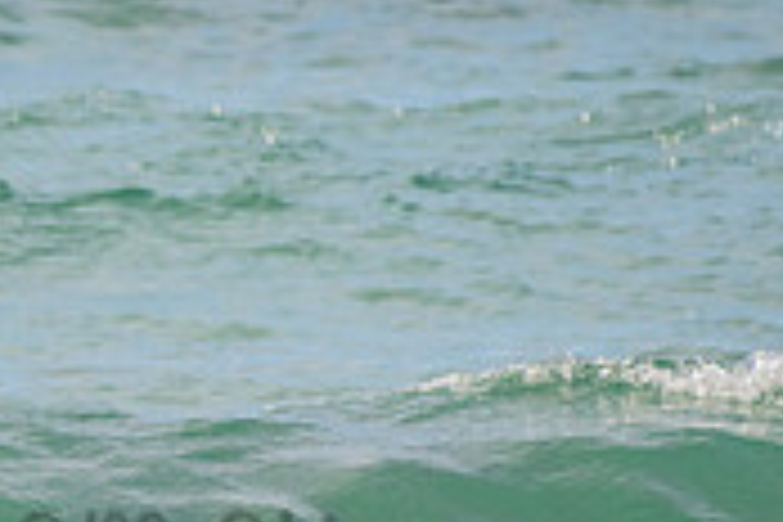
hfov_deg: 1.0
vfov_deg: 0.7
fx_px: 44475
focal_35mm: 2045
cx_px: -430
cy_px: 690
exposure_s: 1/1250
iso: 320
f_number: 5.6
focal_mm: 500
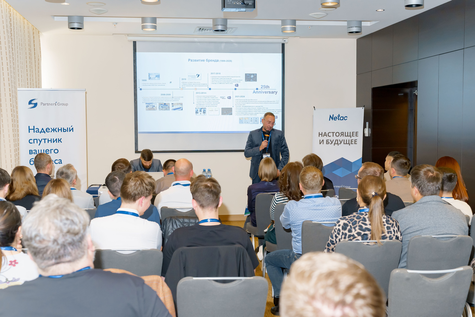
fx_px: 579
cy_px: 174
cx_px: 238
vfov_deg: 30.6
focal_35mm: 44
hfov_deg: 44.6
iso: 1600
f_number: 4.5
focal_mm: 40
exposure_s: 1/125
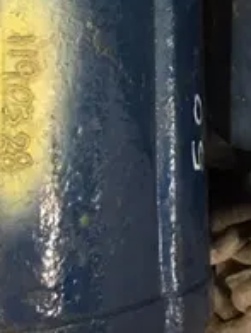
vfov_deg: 18.7
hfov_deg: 15.4
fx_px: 915
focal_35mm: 95
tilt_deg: -78.4
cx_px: 246
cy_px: -131
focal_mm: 4.15
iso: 64
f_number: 2.2
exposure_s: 1/15
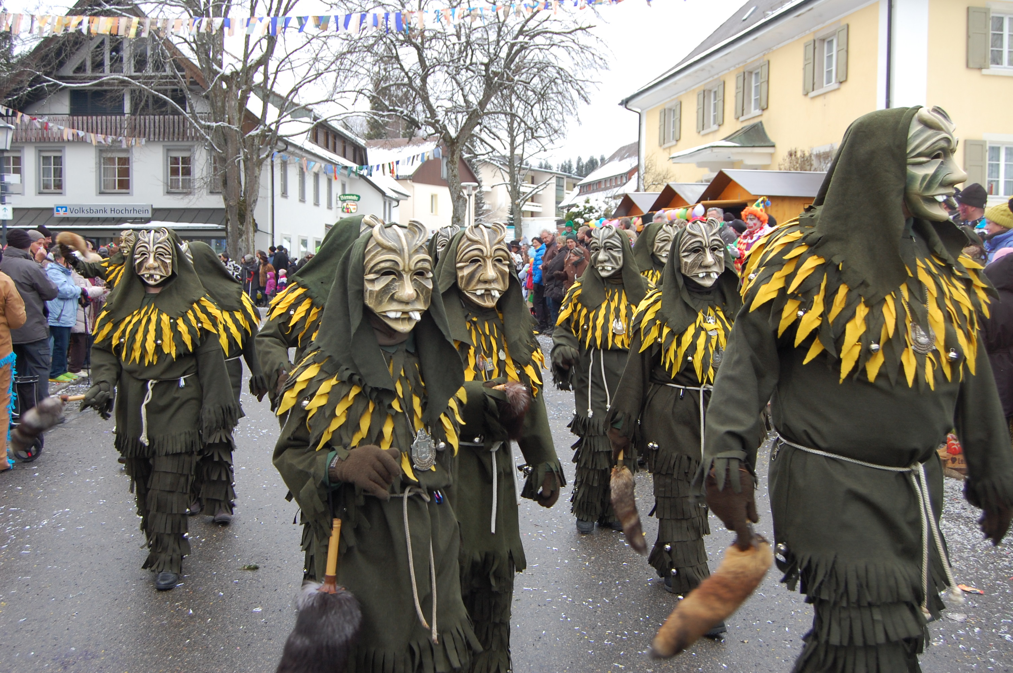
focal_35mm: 36
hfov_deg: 53.2
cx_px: 506
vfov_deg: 36.8
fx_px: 1012
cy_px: 336
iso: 400
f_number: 5.6
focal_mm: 24
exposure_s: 1/125
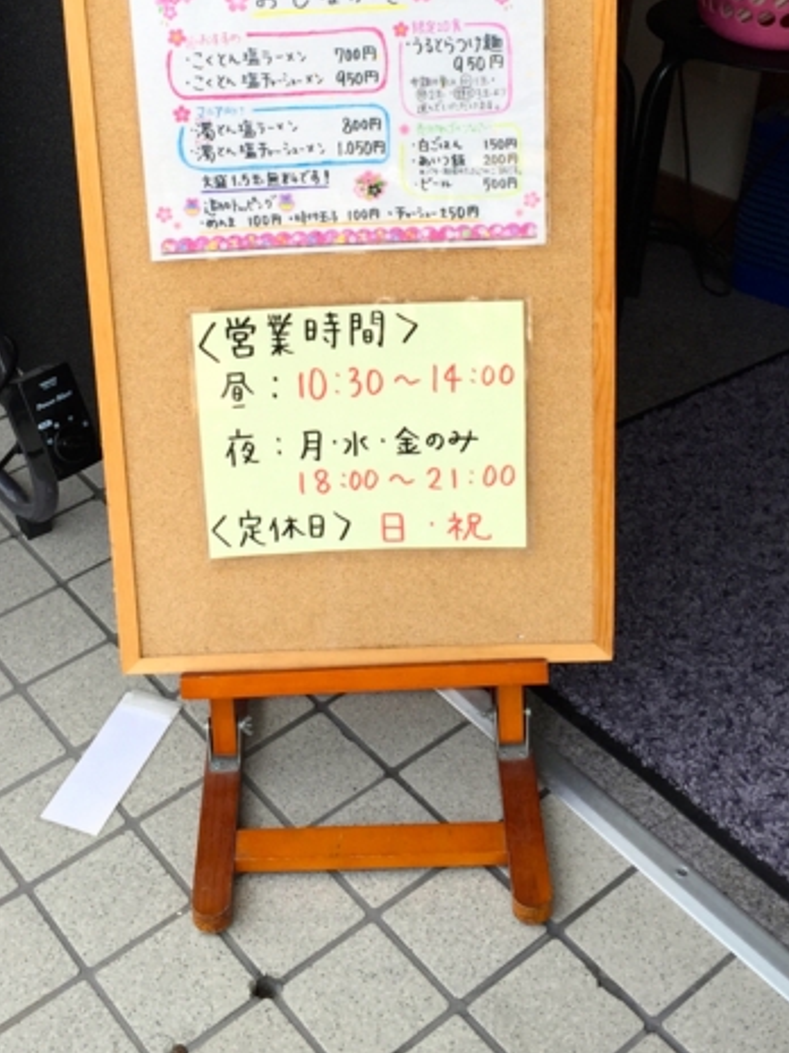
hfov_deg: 29.1
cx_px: 331
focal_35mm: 50
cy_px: 309
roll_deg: -2.9
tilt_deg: -28.2
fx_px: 1520
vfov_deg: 37.5
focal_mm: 4.15
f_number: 2.2
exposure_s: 1/501
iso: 32
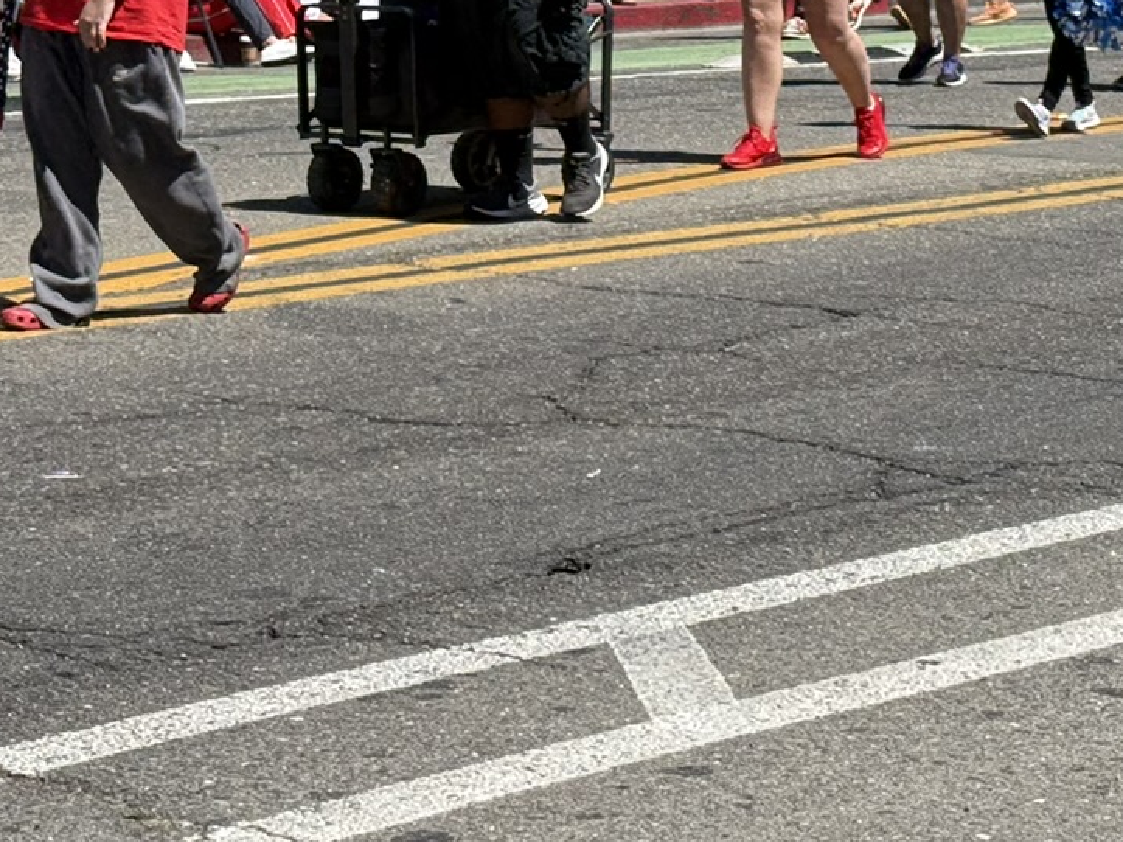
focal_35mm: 136
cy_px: -47
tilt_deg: -3.0
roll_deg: -0.8
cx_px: 513
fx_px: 4411
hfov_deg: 14.5
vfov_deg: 10.8
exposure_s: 1/2865
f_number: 1.78
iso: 64
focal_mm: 6.76
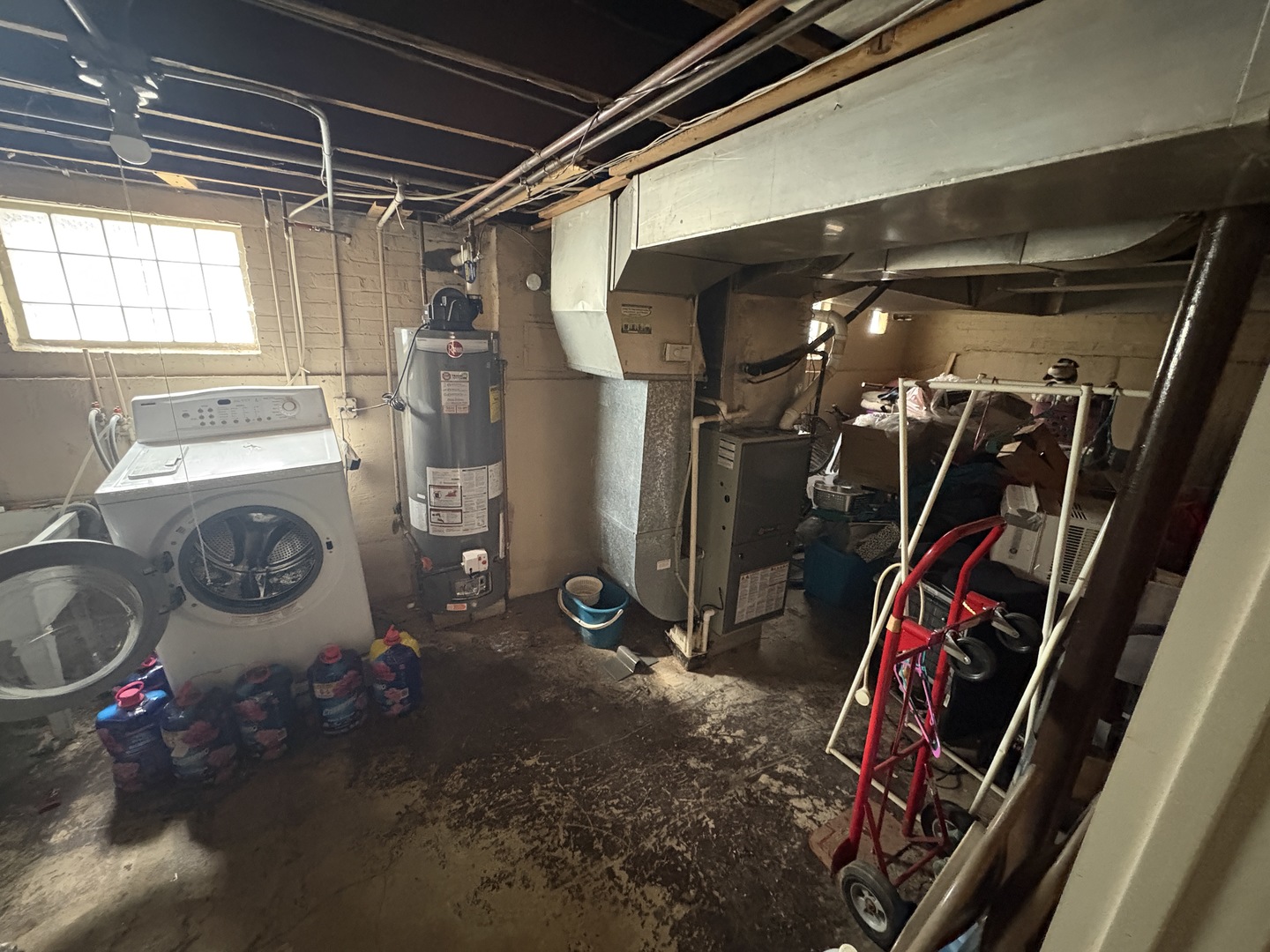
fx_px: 514
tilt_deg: -15.8
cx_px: 635
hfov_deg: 102.1
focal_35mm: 14
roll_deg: -2.5
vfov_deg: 85.7
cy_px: 476
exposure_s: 1/30
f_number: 2.2
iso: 1250
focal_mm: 2.22
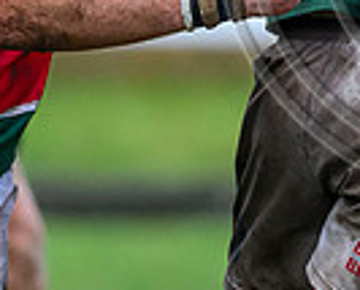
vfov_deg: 0.6
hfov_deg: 0.8
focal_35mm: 2544
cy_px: 209
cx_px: 705
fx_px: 27165
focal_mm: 400
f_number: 4
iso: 4000
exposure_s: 1/2000
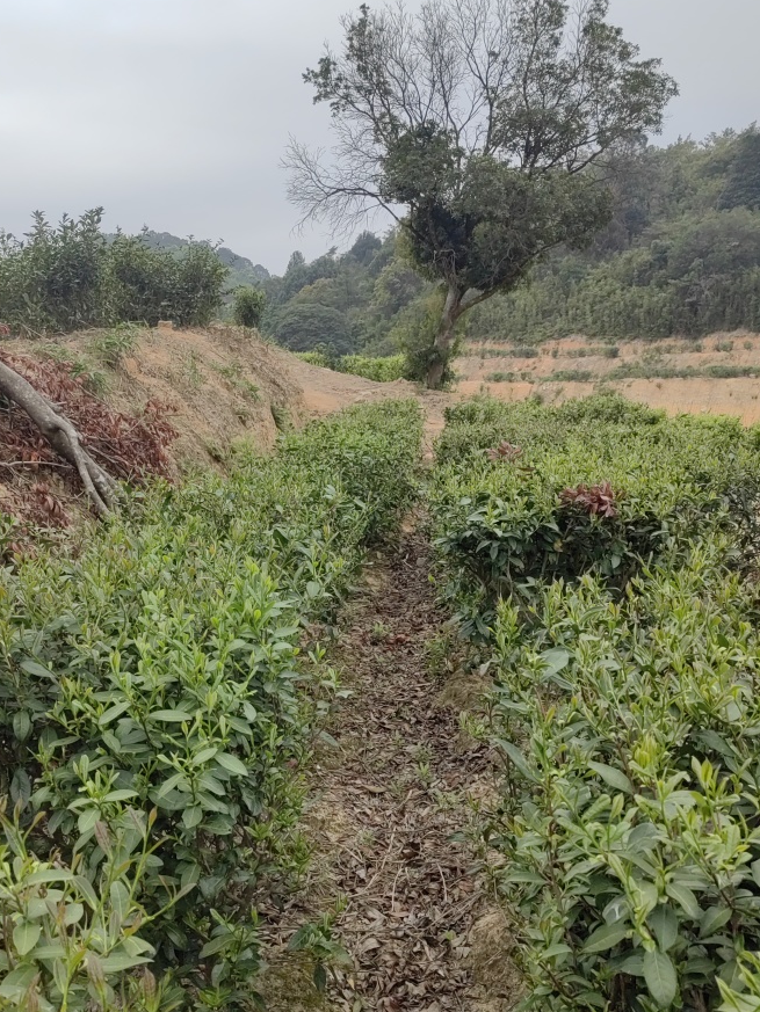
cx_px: 317
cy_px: 583
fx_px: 966
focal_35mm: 33
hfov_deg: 42.8
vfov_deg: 55.1
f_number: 1.8
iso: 50
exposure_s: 1/654
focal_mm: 5.54
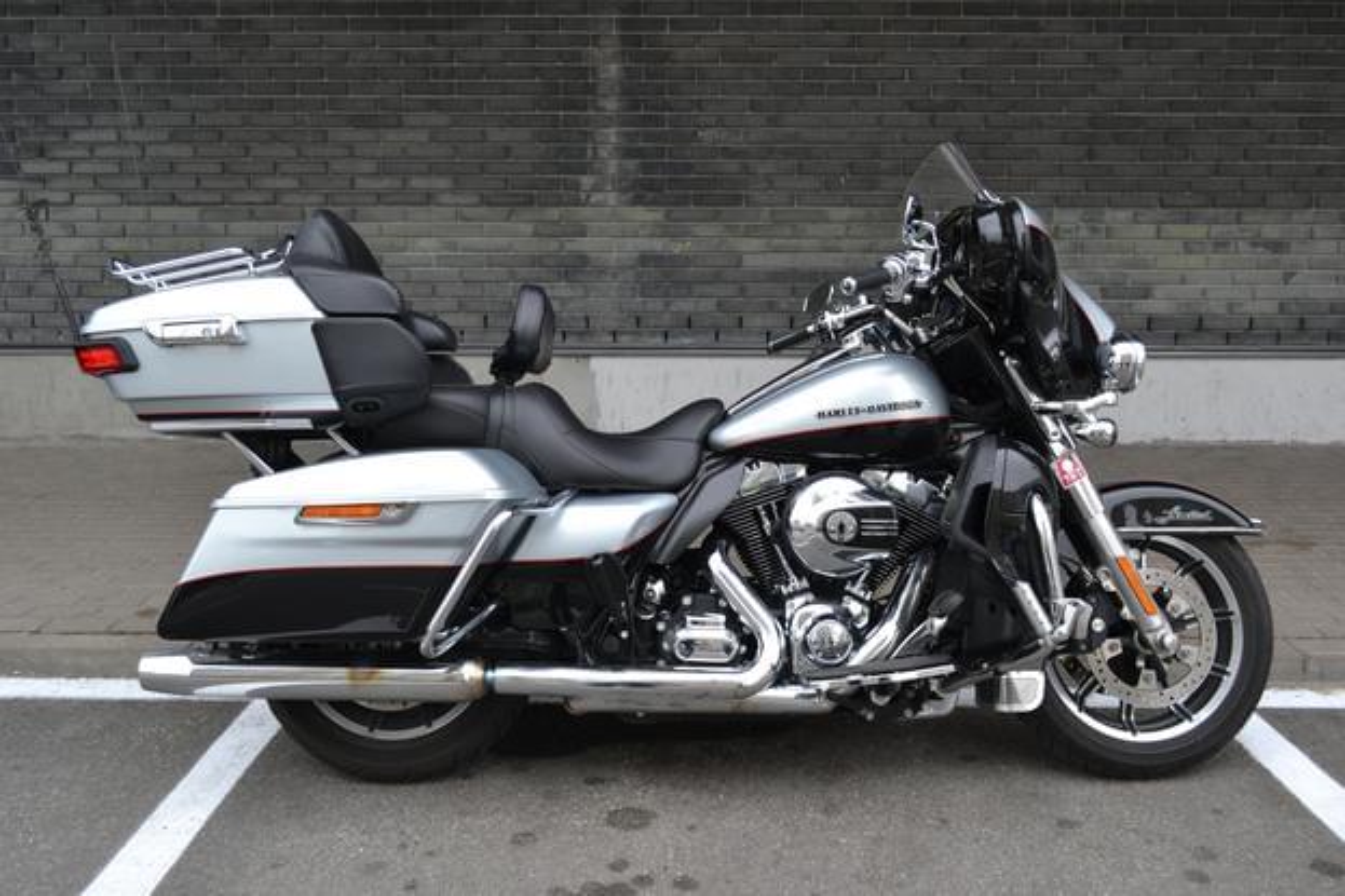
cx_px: 672
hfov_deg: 61.9
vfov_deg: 43.6
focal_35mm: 30
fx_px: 1120
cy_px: 448
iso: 320
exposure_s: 1/125
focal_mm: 20
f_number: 5.6
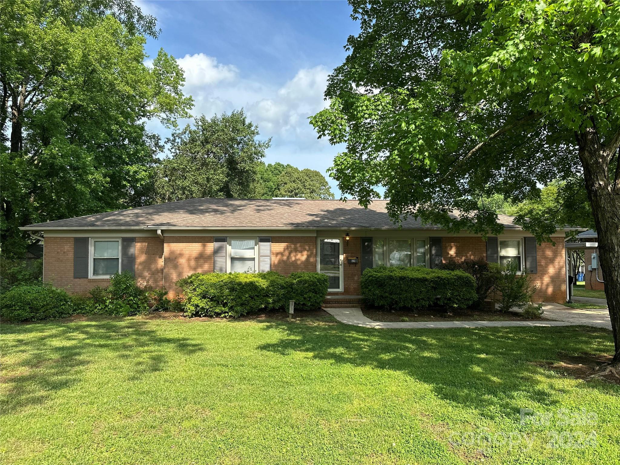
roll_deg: +0.4
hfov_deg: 71.6
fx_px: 430
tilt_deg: +2.3
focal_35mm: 24
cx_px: 310
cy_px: 232
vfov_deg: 56.8
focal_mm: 6.86
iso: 80
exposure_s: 1/2070
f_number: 1.78
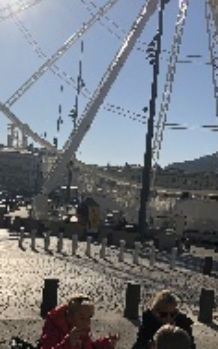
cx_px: 60
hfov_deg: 23.3
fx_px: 523
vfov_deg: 36.9
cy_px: 188
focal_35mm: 55
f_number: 1.8
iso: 25
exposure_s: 1/6897
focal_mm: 4
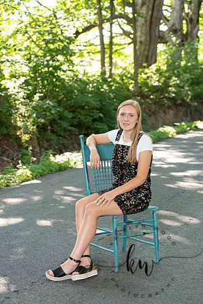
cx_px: 102
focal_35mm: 70
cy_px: 152
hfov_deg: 19.5
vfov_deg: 28.8
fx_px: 592
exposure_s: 1/200
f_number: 3.5
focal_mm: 70
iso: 640
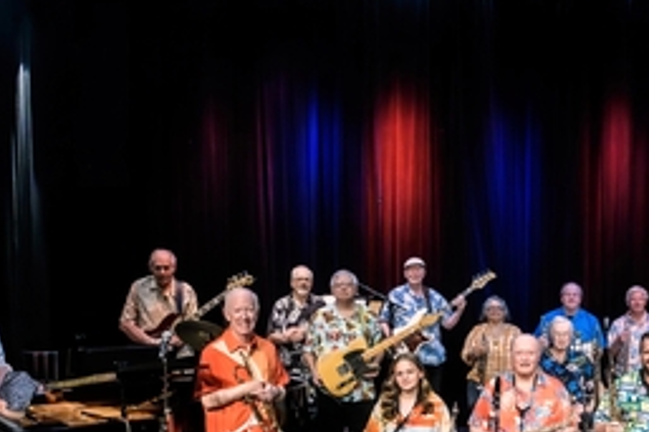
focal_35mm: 56
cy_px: 331
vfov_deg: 23.9
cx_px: 551
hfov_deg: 34.2
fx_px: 1009
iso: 4000
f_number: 5.6
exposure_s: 1/250
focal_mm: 24
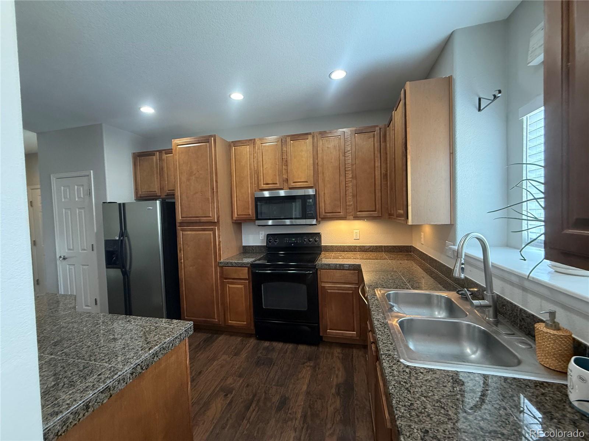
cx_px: 294
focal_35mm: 14
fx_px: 238
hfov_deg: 102.1
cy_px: 220
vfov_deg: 85.7
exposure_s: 1/60
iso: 400
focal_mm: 2.22
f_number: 2.2
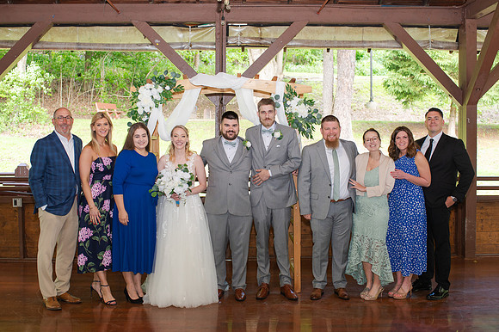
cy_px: 170
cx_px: 249
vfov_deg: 31.1
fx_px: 597
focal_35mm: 43
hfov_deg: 45.3
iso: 800
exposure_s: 1/200
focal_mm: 35
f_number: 3.2
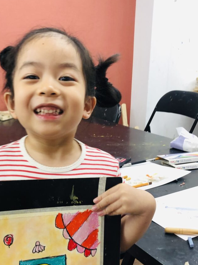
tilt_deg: -18.5
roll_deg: -1.0
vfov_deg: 42.3
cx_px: 67
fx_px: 336
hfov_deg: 32.6
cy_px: 179
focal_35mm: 44
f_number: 1.8
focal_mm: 4
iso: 80
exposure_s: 1/100
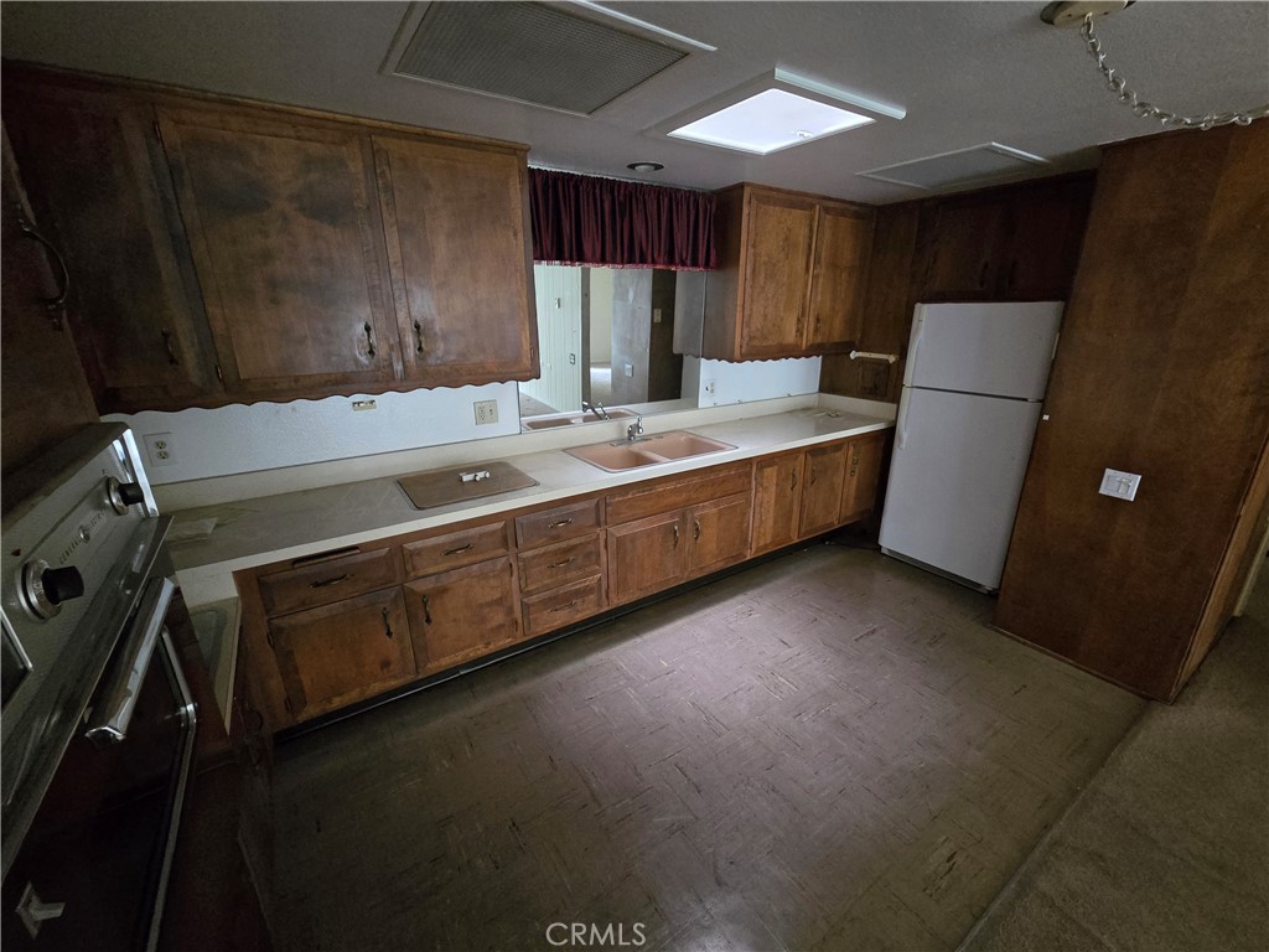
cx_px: 634
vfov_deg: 89.9
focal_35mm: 13
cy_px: 476
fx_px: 477
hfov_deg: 106.2
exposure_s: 1/40
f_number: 2.2
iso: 1250
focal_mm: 2.2
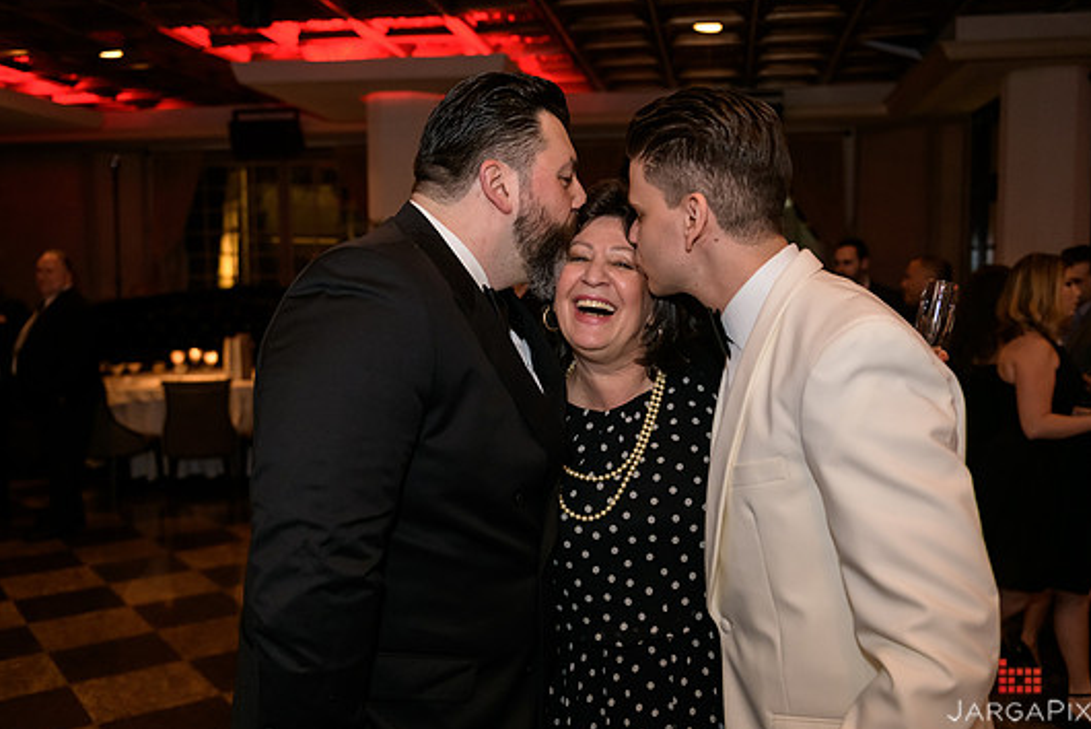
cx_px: 548
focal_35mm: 35
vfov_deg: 37.9
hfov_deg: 54.4
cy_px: 368
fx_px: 1061
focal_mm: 32
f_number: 3.2
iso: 1600
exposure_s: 1/125
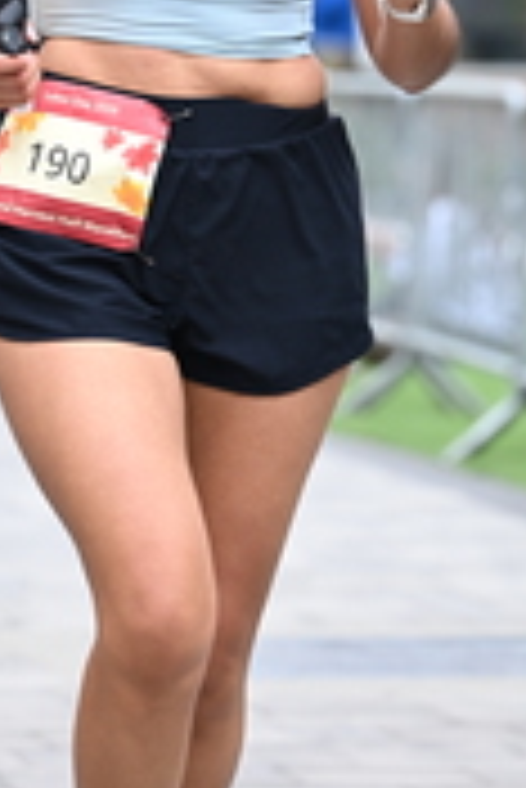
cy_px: -86
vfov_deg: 6.5
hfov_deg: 4.3
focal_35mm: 317
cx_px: 205
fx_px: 6933
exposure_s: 1/1600
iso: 640
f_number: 2.8
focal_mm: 101
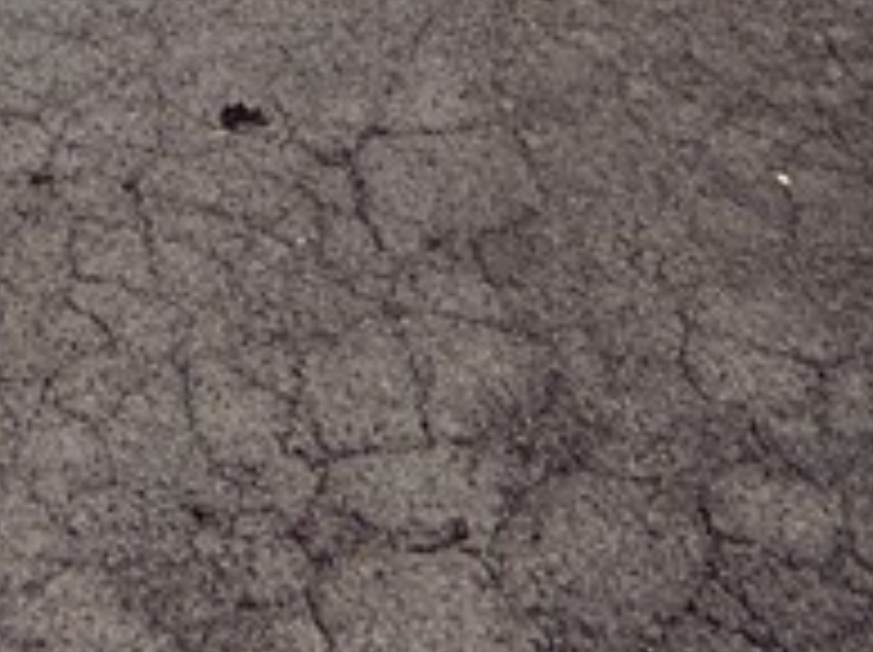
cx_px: 81
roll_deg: +0.1
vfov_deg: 15.8
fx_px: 1864
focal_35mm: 74
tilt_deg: -6.9
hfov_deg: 25.5
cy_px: -634
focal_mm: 2.22
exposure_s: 1/1698
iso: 16
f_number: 2.2
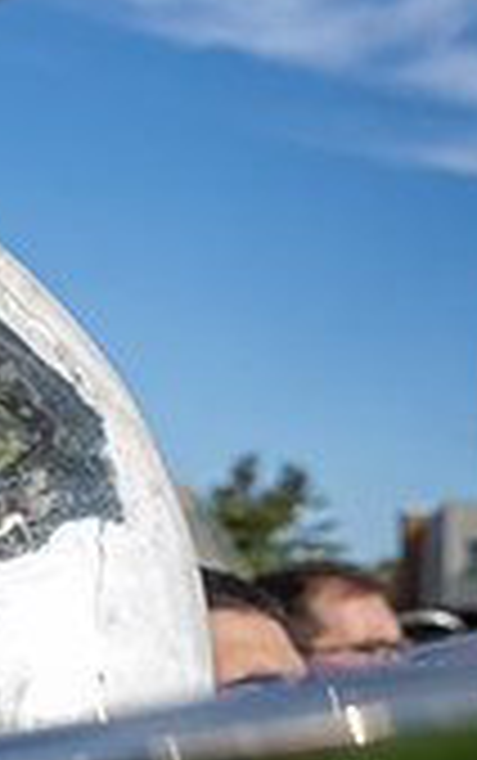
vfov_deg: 24.5
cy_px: 492
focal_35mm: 84
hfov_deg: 12.3
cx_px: -675
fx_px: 1743
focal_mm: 24
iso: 40
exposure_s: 1/250
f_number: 4.5
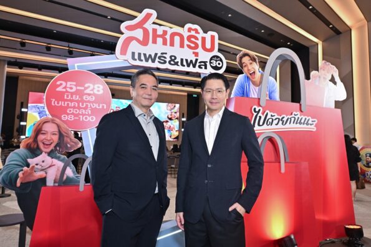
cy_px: 124
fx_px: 247
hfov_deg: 73.8
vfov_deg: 53.1
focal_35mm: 24
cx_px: 186
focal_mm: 24
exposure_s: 1/100
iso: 2000
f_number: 8
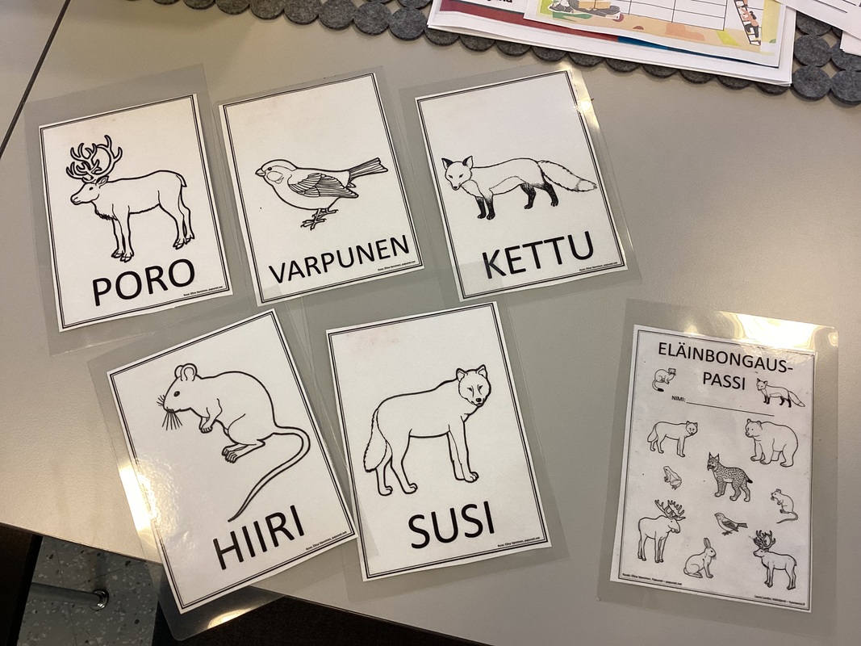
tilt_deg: -72.8
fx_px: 771
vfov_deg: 45.4
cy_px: 323
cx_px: 430
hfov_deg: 58.4
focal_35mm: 31
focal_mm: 3.3
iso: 80
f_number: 2.4
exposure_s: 1/50
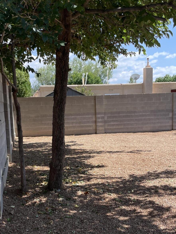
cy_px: 151
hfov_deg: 32.8
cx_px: 73
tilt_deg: -6.2
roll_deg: +1.2
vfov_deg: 42.5
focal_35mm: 44
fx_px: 298
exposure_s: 1/1435
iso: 32
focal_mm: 4.2
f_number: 1.6
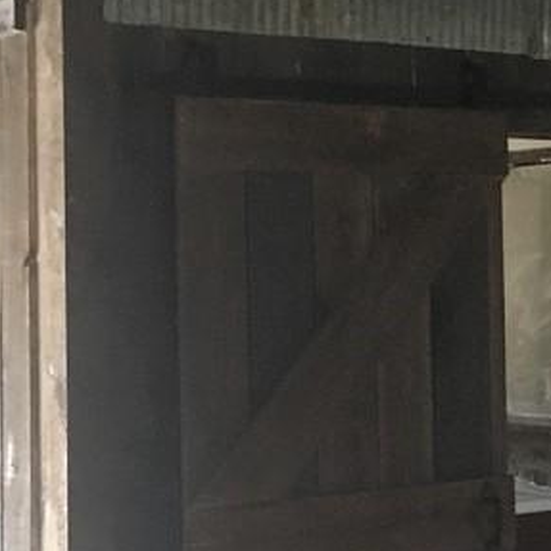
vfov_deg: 16.7
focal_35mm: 104
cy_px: 247
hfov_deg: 16.1
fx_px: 1873
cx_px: 639
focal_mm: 4.15
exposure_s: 1/15
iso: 200
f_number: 2.2
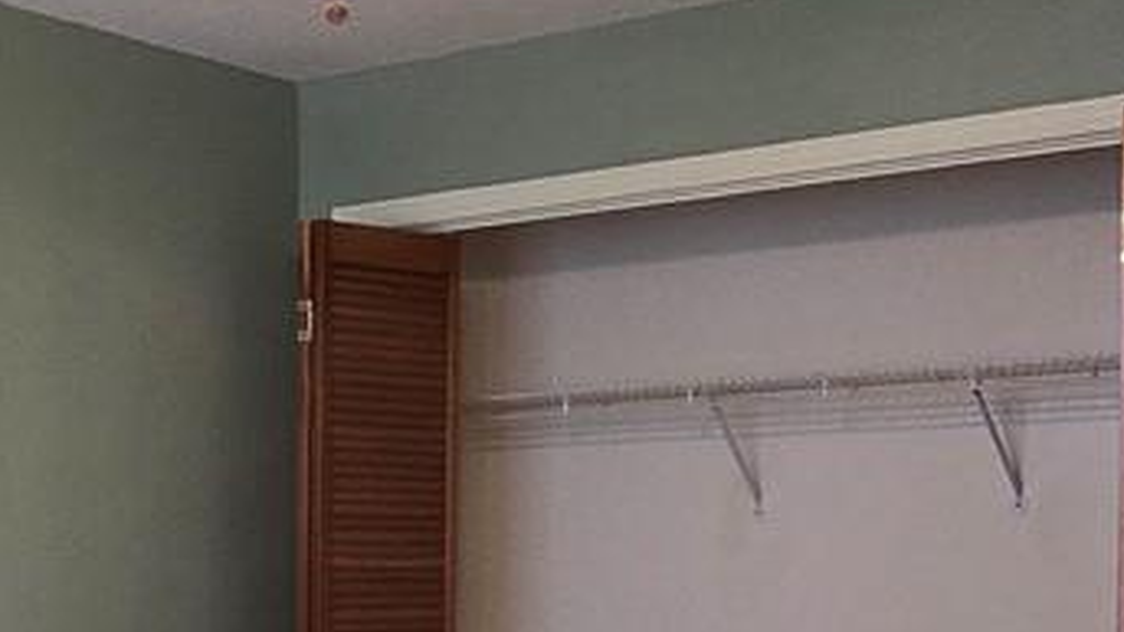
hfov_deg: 29.3
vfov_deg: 17.7
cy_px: 665
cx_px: -59
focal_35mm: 66
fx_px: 1967
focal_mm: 2.2
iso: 100
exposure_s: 1/60
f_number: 2.2
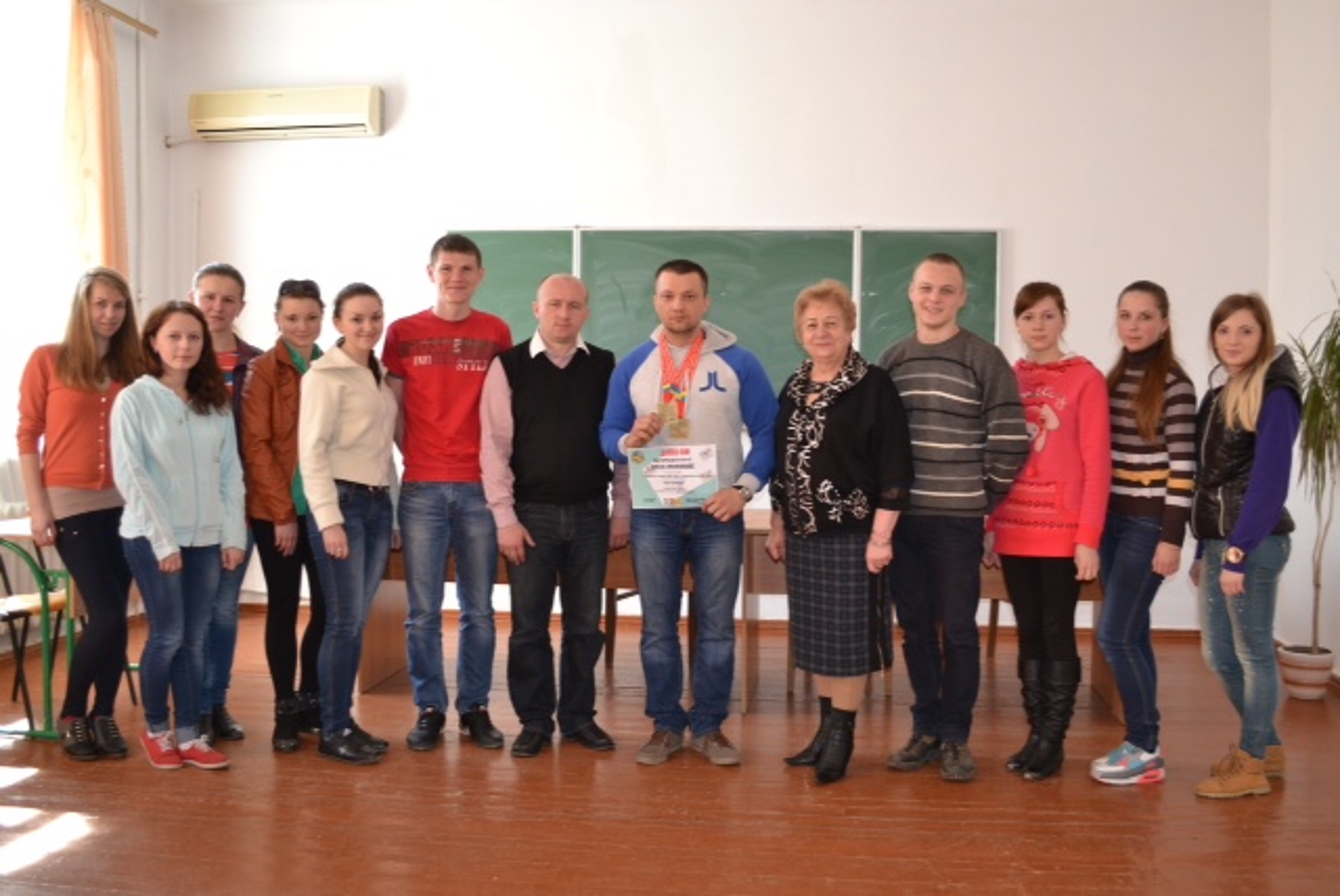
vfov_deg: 40.0
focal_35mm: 33
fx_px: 1229
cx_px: 670
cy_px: 448
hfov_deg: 57.2
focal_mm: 22
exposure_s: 1/60
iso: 640
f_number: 3.8
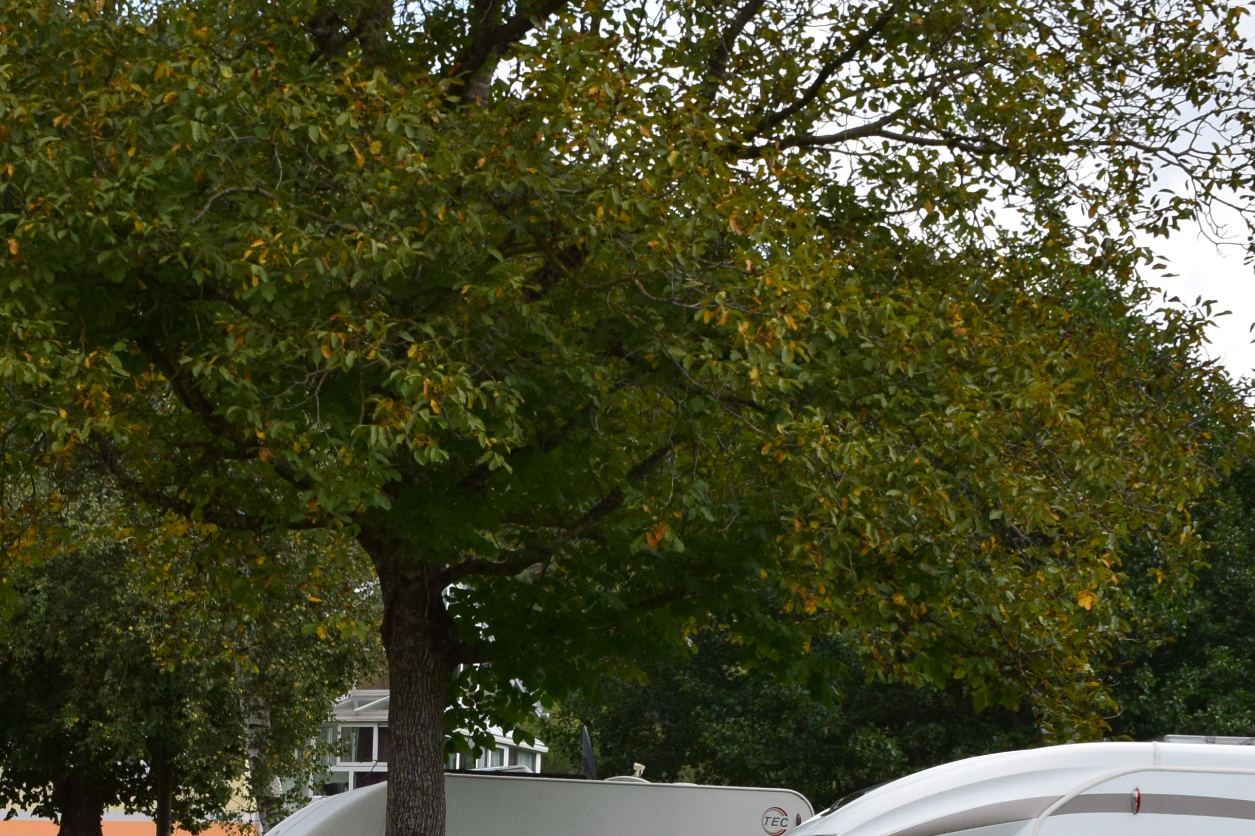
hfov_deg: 21.9
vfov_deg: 14.4
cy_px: 986
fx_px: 3215
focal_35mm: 92
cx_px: 312
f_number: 10
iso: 400
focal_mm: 25
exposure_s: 1/320
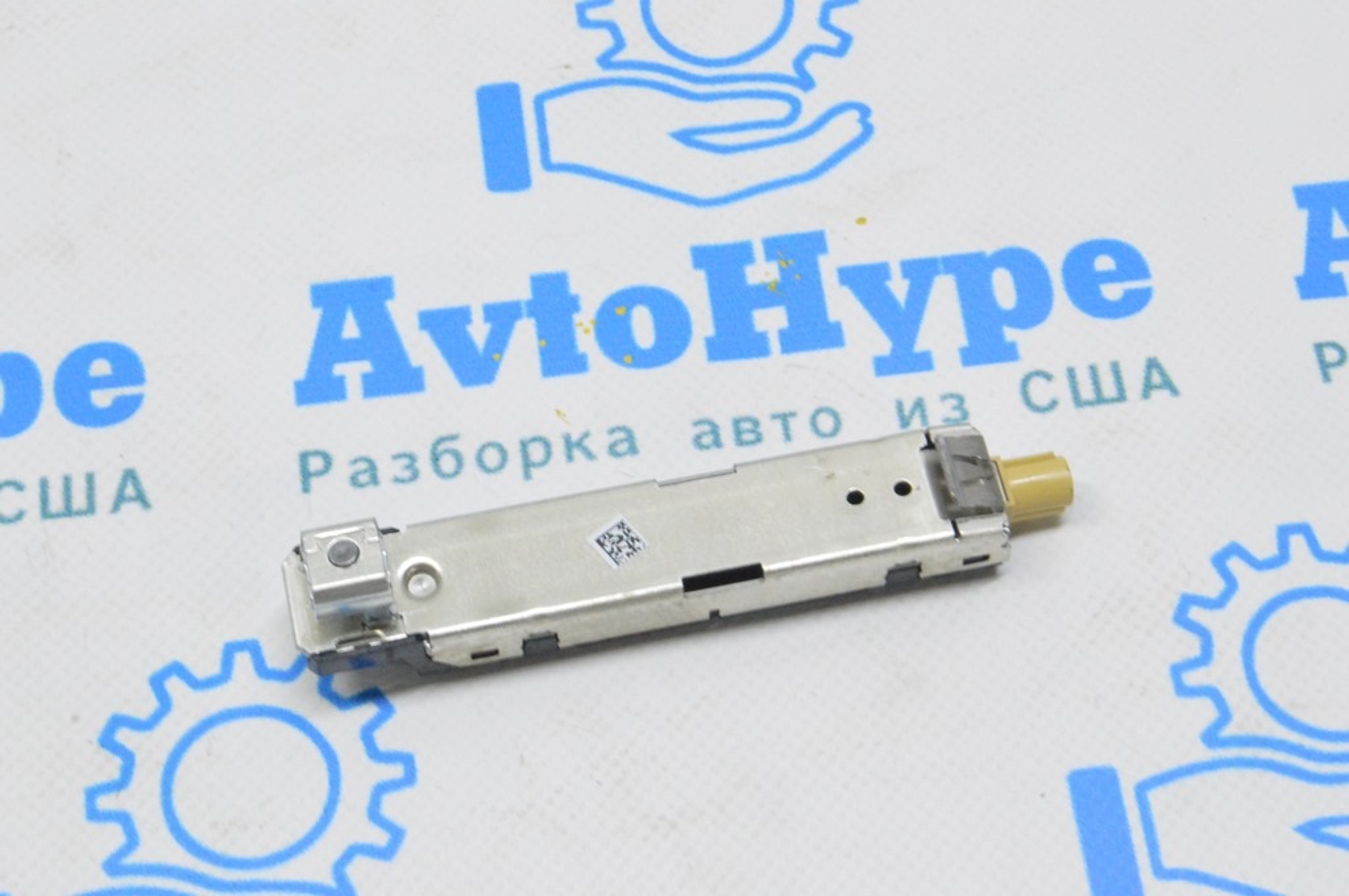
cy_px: 448
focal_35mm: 82
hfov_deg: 24.6
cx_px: 674
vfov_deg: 16.5
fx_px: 3089
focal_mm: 55
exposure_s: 1/20
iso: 6400
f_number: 20
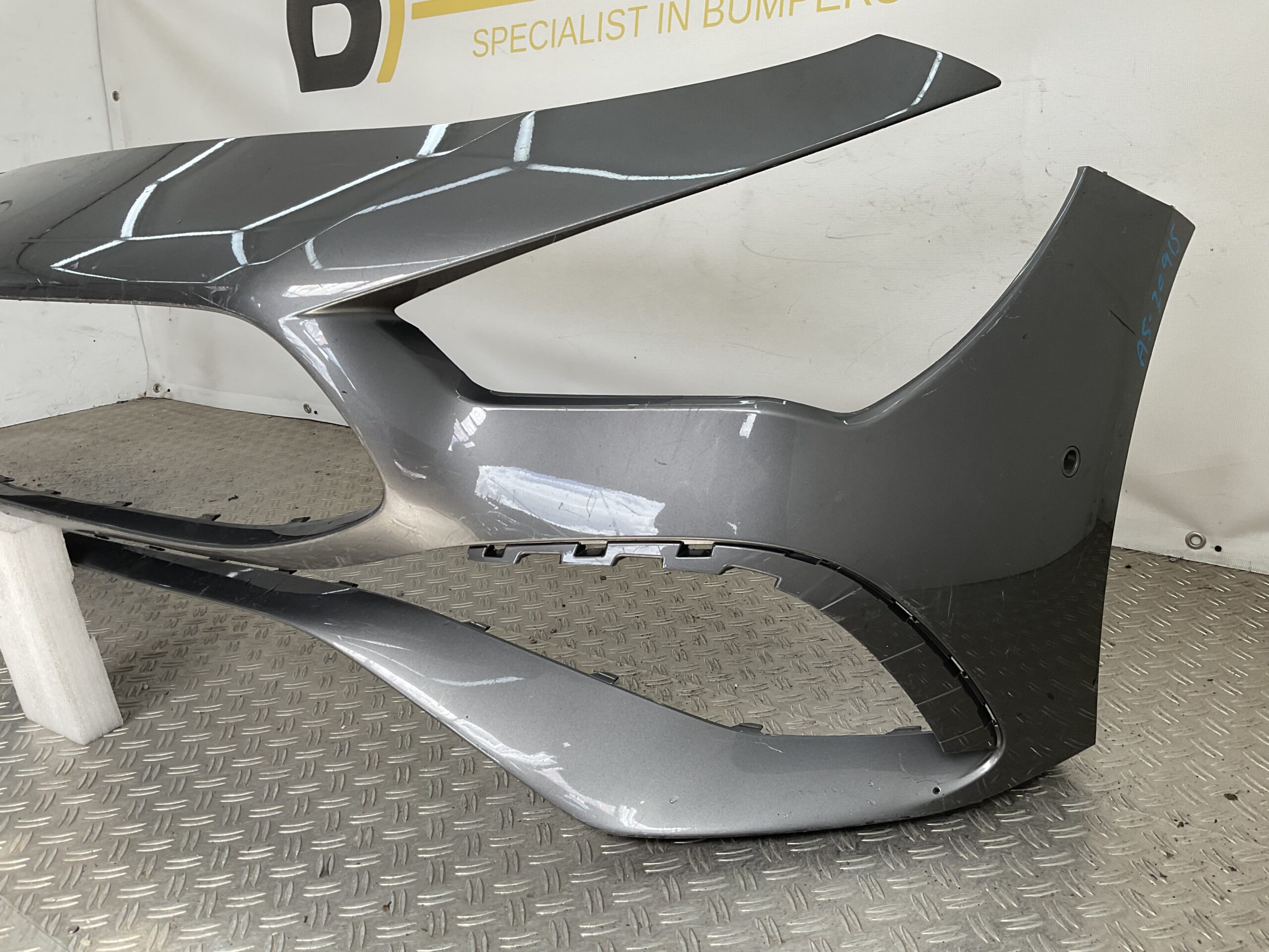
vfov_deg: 48.2
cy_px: 476
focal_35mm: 29
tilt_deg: -19.7
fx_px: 1063
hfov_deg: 61.7
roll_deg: +2.8
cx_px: 634
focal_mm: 3
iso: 16
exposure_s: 1/284
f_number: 1.8
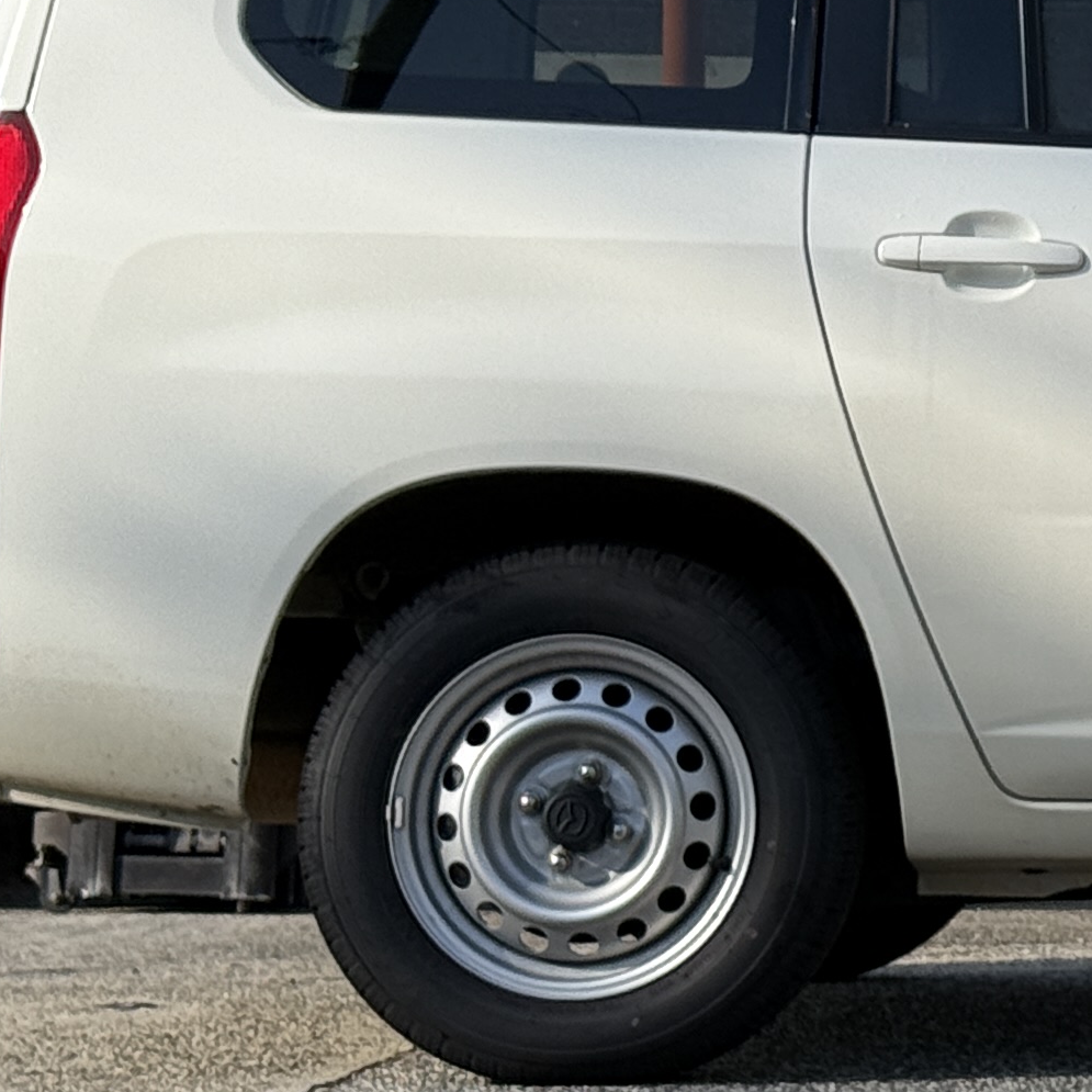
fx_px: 6139
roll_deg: -0.8
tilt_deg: +2.6
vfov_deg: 10.1
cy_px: 291
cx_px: 1693
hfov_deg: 9.8
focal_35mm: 172
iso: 64
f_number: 1.78
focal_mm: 6.76
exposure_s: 1/3534
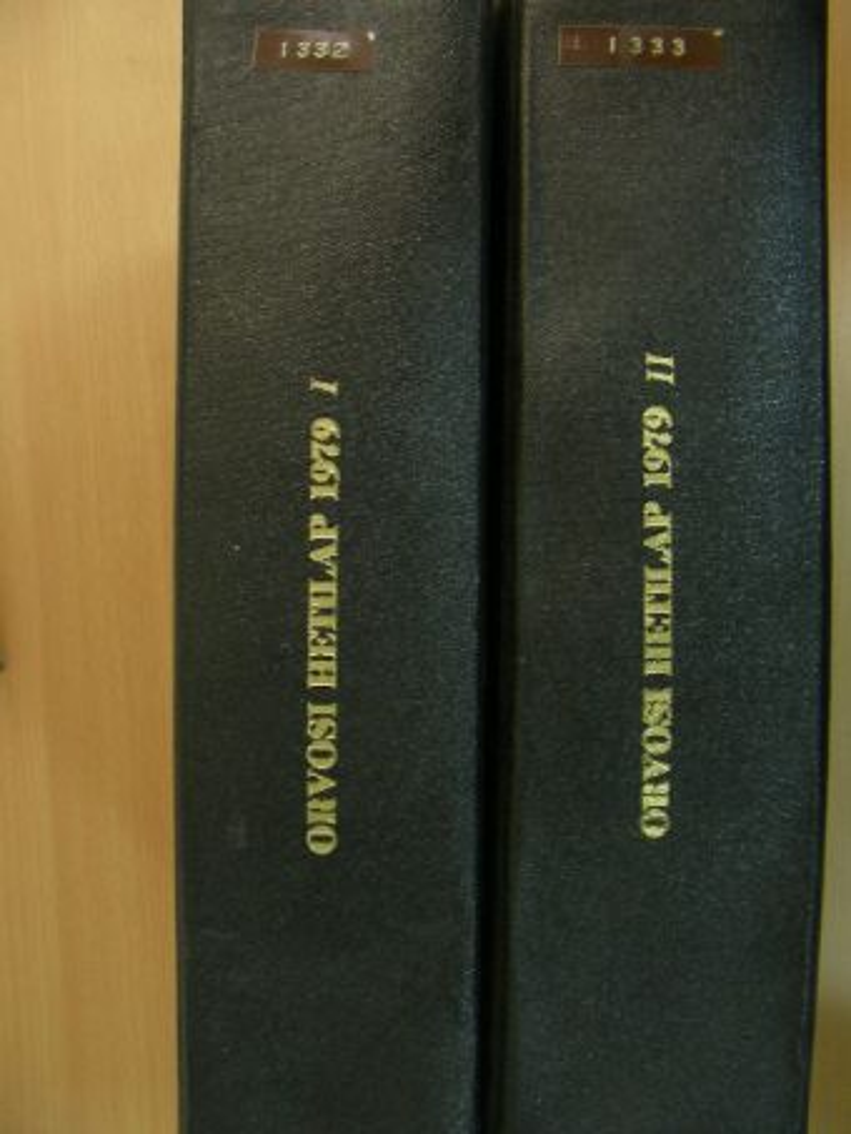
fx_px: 1245
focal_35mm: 38
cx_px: 426
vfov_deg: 49.0
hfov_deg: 37.7
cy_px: 567
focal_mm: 6.3
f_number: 3.5
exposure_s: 1/7.7
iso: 50
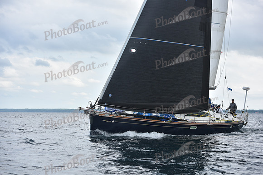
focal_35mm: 70
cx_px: 132
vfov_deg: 19.5
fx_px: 511
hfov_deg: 28.8
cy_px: 88
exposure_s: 1/800
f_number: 5
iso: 250
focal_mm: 70
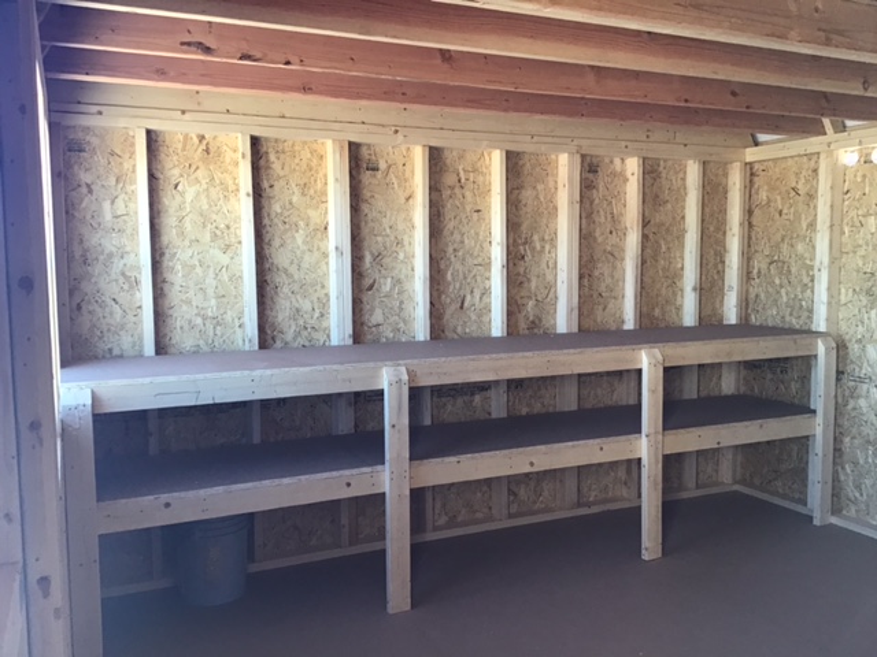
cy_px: 328
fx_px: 785
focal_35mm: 31
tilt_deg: -6.7
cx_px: 438
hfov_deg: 58.4
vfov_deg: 45.4
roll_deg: -0.3
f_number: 2.4
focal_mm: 3.3
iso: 25
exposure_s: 1/30
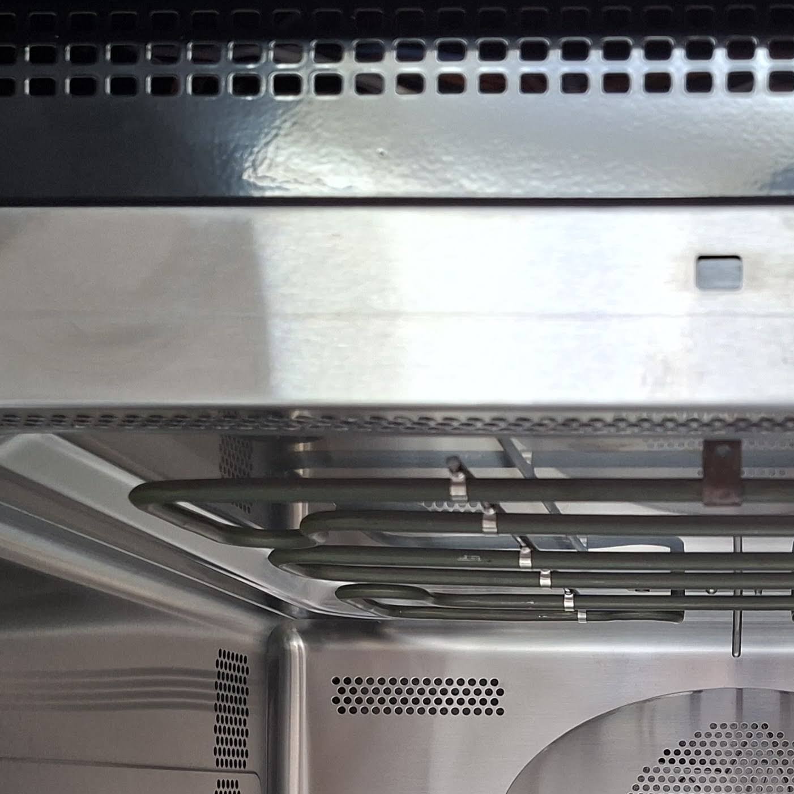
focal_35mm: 58
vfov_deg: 27.9
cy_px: 784
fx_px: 1505
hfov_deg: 28.5
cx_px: 707
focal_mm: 5.54
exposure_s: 1/50
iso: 200
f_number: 1.8
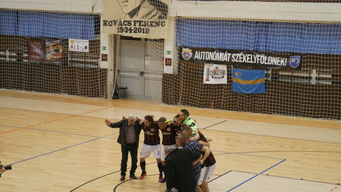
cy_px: 117
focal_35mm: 92
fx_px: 832
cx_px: 170
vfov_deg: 13.1
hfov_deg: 23.2
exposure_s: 1/100
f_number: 5.6
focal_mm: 42
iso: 3200
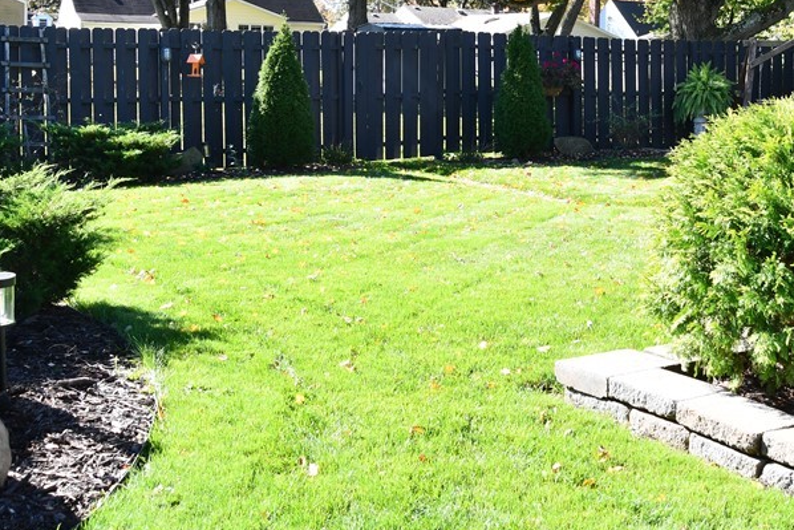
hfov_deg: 38.4
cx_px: 668
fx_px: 1081
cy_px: 82
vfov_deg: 26.8
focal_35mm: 49
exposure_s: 1/60
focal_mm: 18
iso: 160
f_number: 9
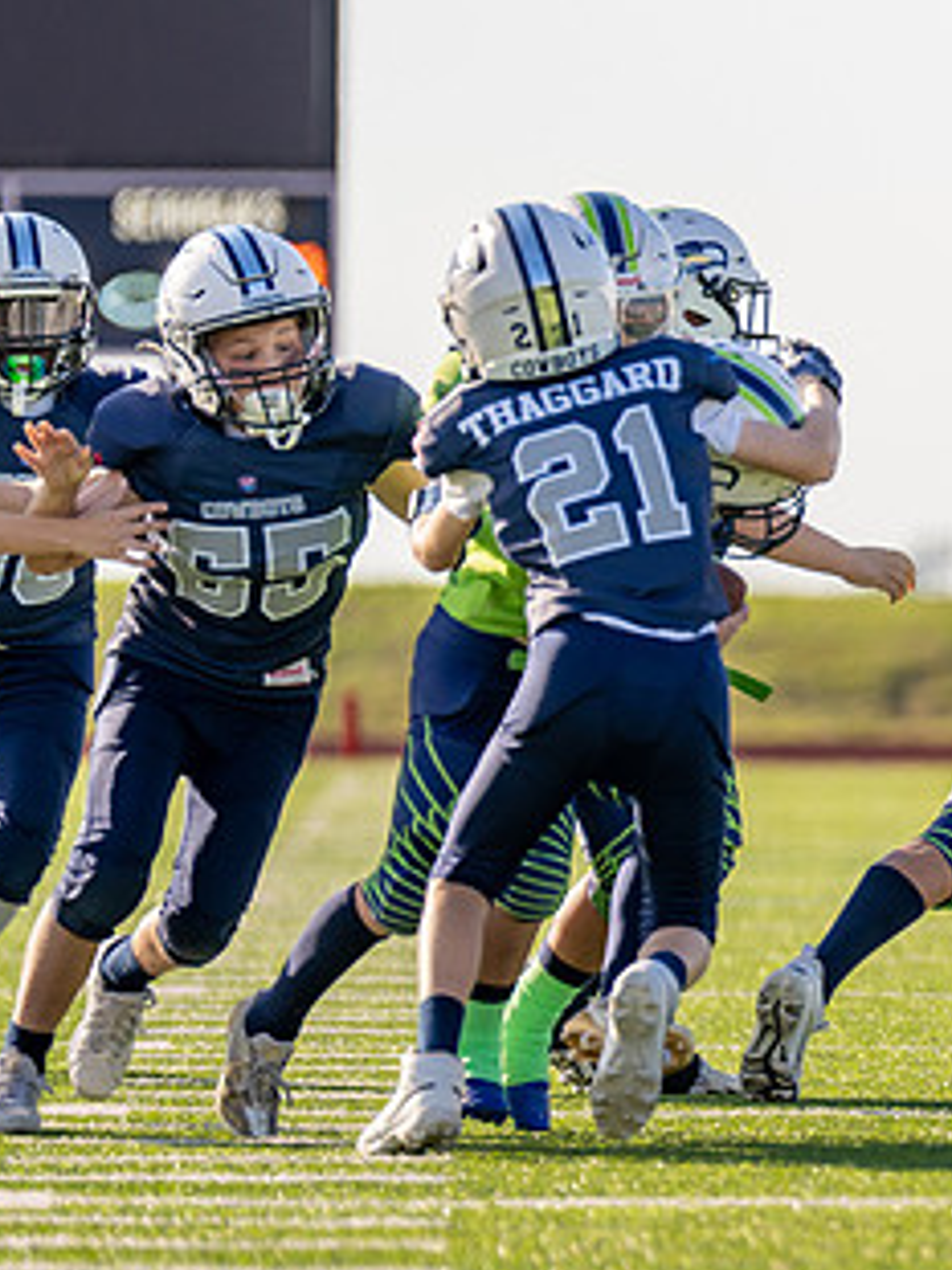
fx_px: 18164
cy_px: 601
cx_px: 1597
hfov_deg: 3.0
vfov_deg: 4.0
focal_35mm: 495
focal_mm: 200
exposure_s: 1/1250
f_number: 2.8
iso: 100
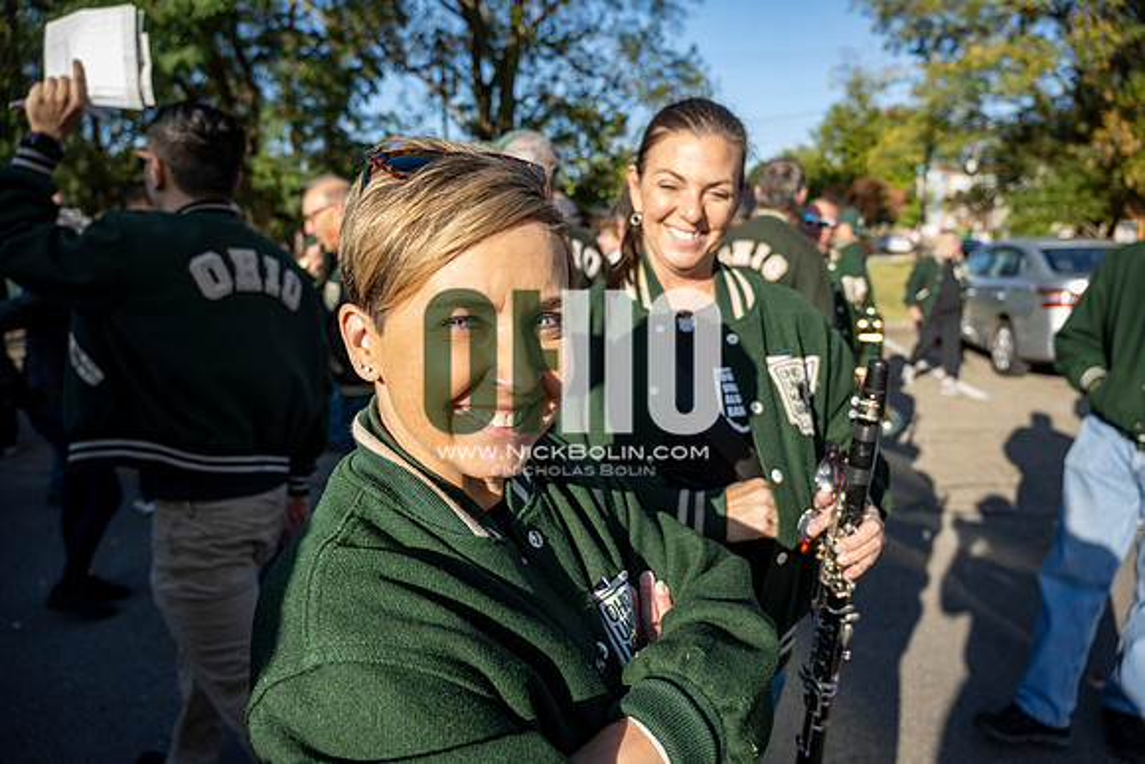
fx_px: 763
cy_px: 382
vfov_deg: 53.2
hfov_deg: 73.7
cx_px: 572
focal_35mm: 24
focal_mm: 24
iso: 125
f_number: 4
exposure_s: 1/500
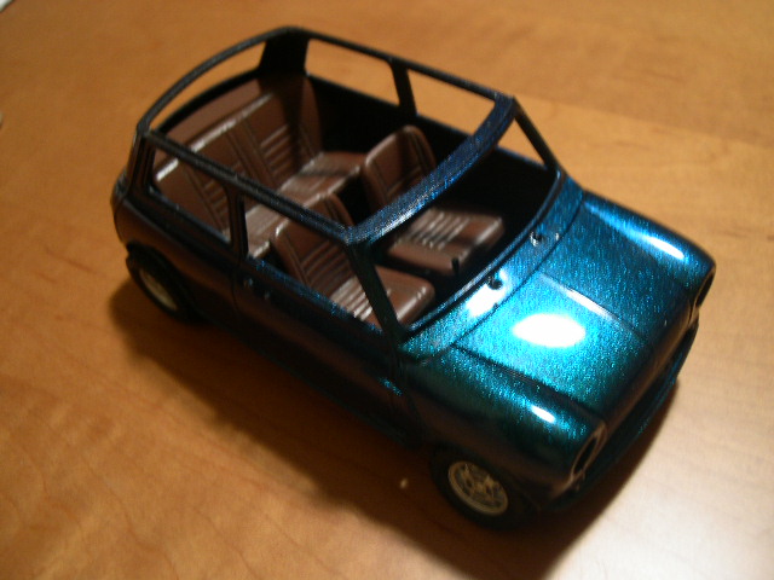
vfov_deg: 37.7
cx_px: 387
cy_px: 290
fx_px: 850
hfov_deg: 49.0
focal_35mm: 38
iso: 100
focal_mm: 8
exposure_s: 1/1.8
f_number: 2.8
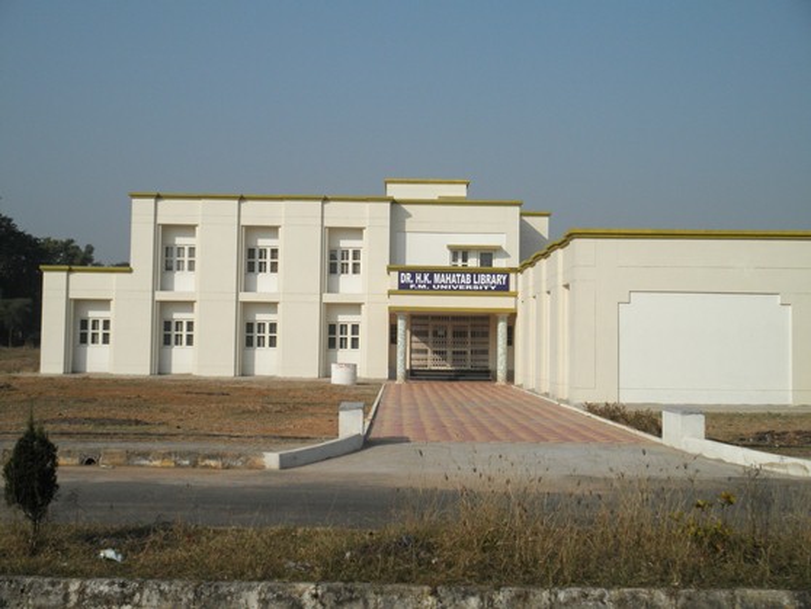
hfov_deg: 42.9
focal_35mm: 44
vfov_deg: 32.9
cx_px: 406
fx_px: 1031
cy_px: 304
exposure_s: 1/320
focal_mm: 7.9
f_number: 9.6
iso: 125
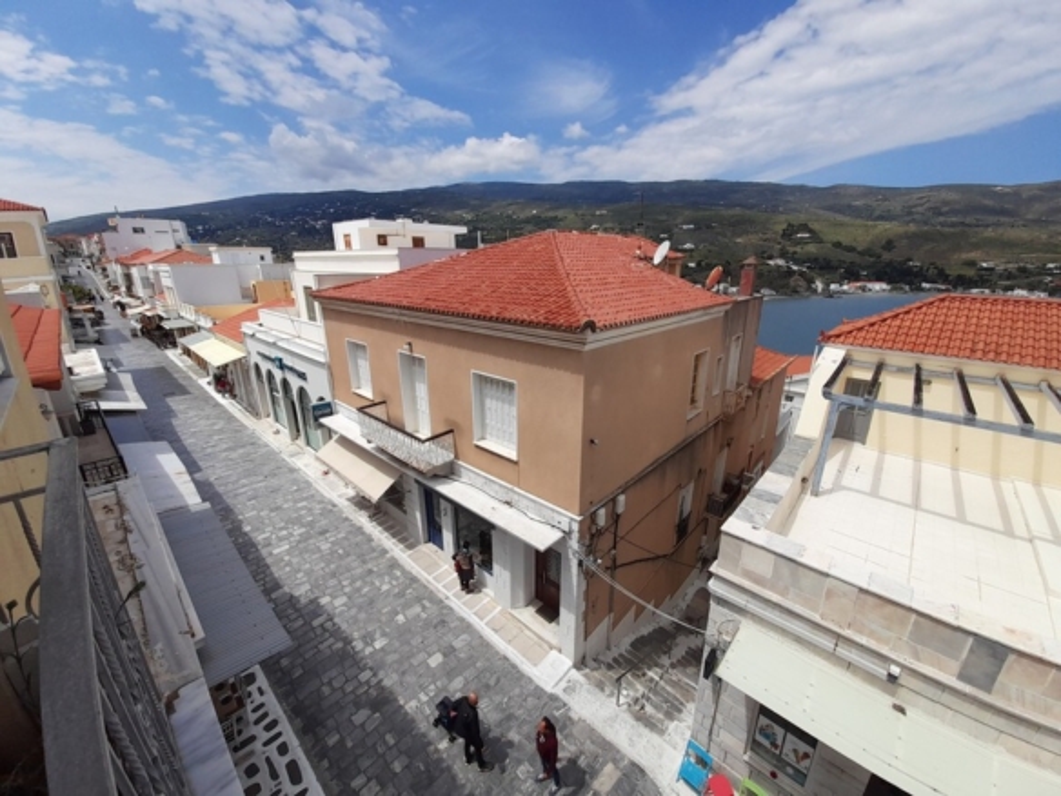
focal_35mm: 13
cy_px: 398
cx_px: 530
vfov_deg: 89.9
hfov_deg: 106.2
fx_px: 398
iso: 40
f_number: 2.2
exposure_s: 1/1859
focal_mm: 1.42
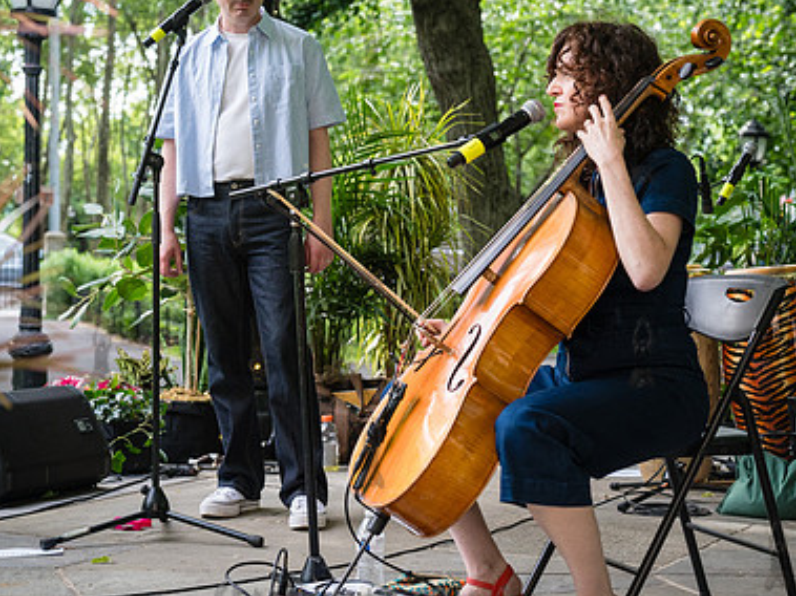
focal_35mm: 78
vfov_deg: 18.9
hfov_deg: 25.0
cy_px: 250
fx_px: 1793
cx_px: 370
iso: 1600
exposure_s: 1/800
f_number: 4
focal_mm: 53
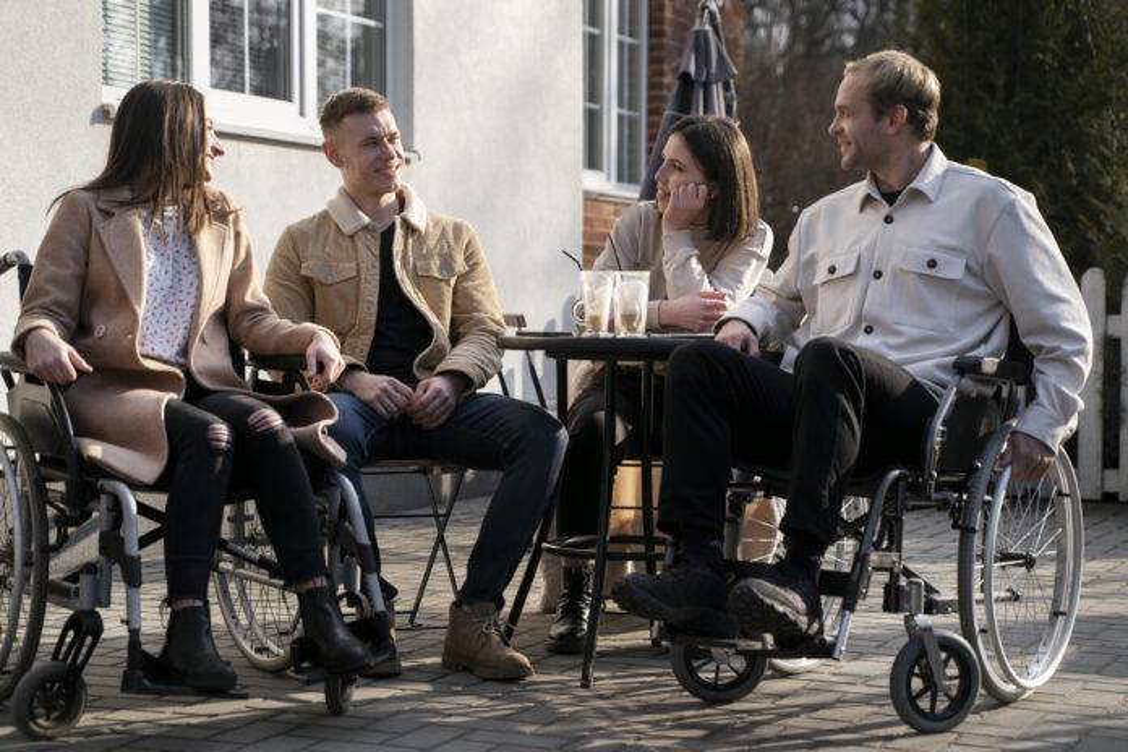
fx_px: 2224
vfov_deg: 19.2
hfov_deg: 28.5
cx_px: 564
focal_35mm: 71
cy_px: 376
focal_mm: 71
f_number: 3.5
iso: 160
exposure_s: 1/1000
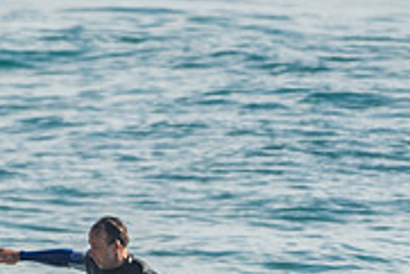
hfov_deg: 1.3
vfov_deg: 0.9
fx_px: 18259
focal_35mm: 1602
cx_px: -5
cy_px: 400
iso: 180
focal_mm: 500
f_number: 5.6
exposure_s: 1/2000
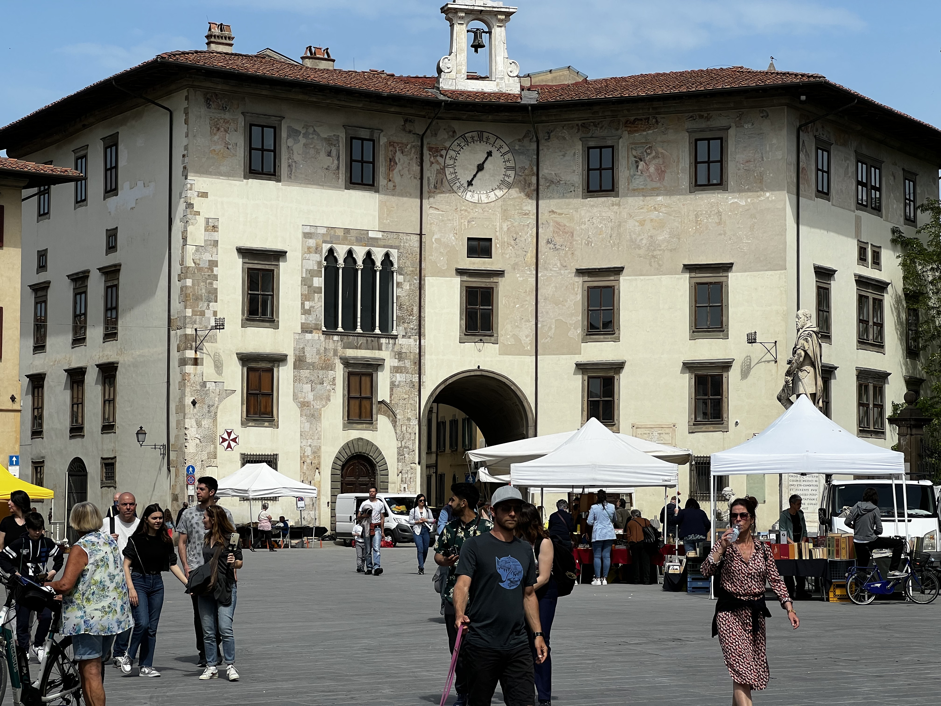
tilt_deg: +4.4
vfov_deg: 19.1
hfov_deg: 25.3
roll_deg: +0.1
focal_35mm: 77
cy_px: 353
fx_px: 2093
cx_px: 470
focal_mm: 9
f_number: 2.8
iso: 32
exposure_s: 1/1119
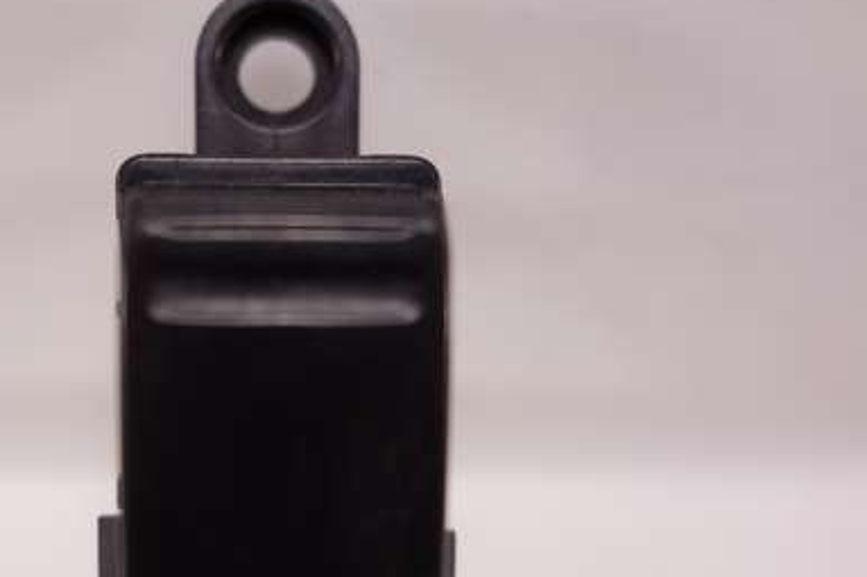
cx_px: 292
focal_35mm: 60
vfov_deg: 22.2
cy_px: 476
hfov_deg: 33.1
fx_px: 1444
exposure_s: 1/100
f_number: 2.5
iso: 125
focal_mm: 10.4
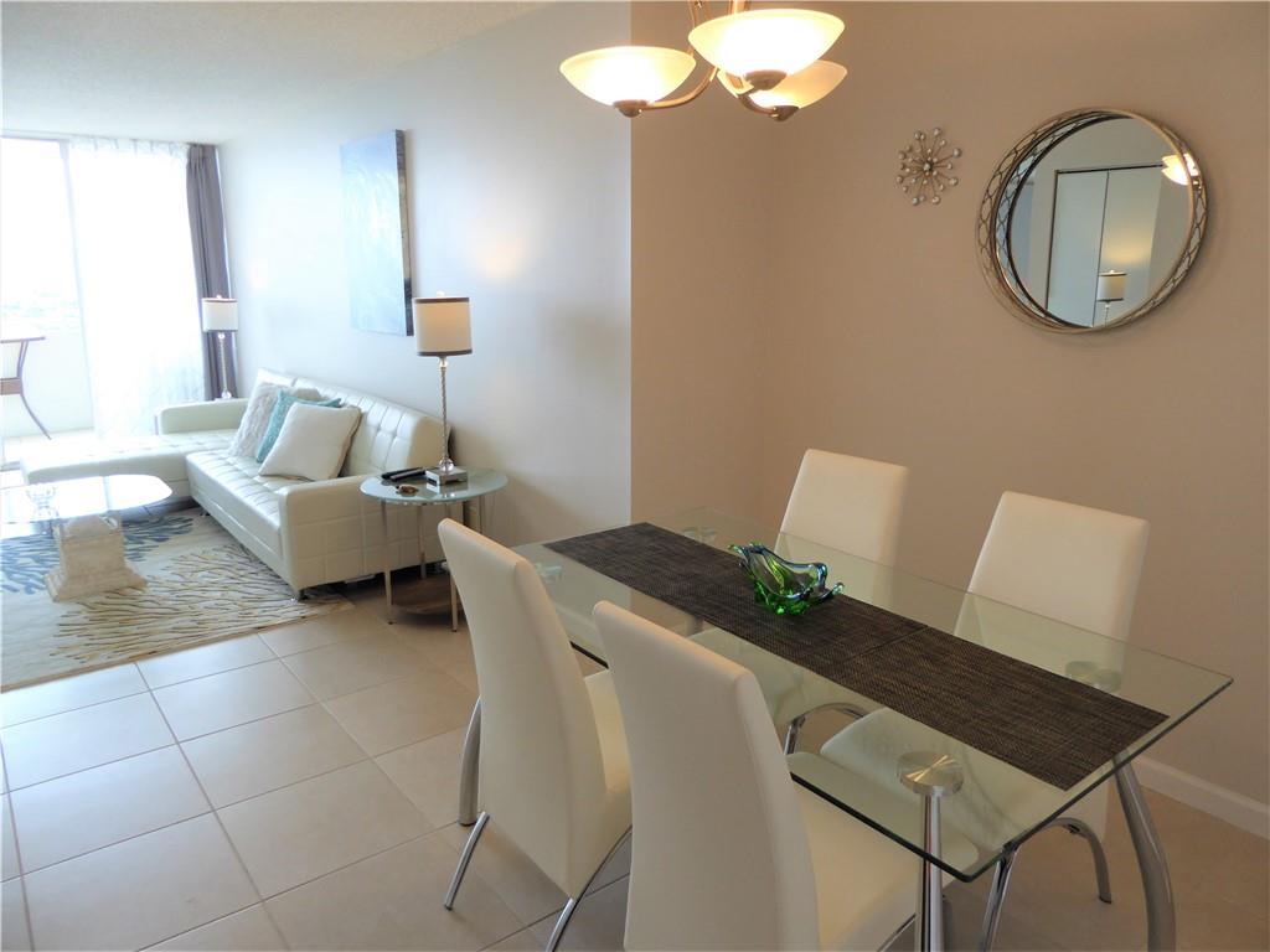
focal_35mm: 24
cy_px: 476
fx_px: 881
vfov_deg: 56.8
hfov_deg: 71.6
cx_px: 635
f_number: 3.3
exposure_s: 1/60
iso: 125
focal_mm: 4.3
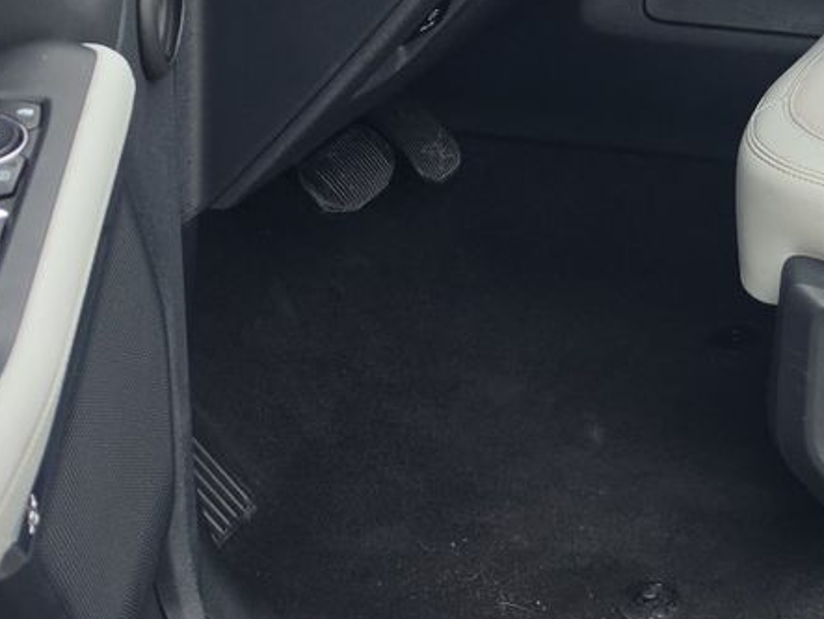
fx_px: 1977
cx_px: 1075
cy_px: -232
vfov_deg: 16.6
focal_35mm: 83
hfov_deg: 21.3
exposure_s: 1/194
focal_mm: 6.5
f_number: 1.4
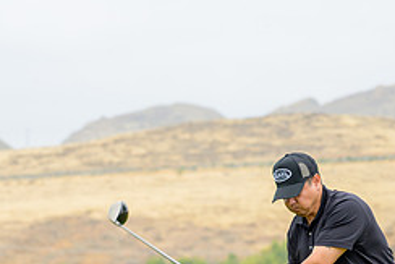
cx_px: 146
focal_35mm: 231
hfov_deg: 8.9
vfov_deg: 5.9
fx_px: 2536
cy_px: 245
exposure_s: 1/2500
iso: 800
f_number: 4
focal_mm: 97
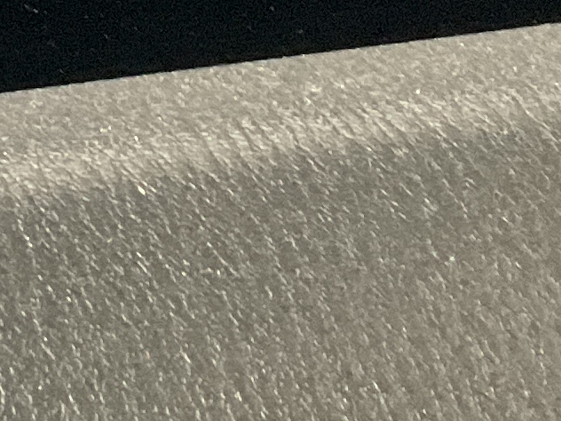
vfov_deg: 7.6
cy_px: -481
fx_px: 2998
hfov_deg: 10.7
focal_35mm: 185
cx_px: 98
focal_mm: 3
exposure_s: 1/40
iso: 250
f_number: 1.8
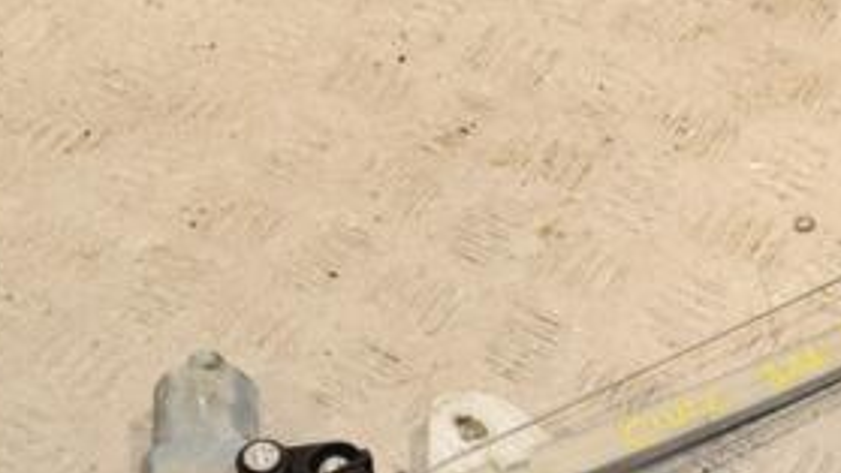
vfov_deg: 13.7
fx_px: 1963
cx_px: 666
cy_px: 356
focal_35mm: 88
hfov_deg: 23.8
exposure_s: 1/200
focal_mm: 26
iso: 800
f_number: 6.3
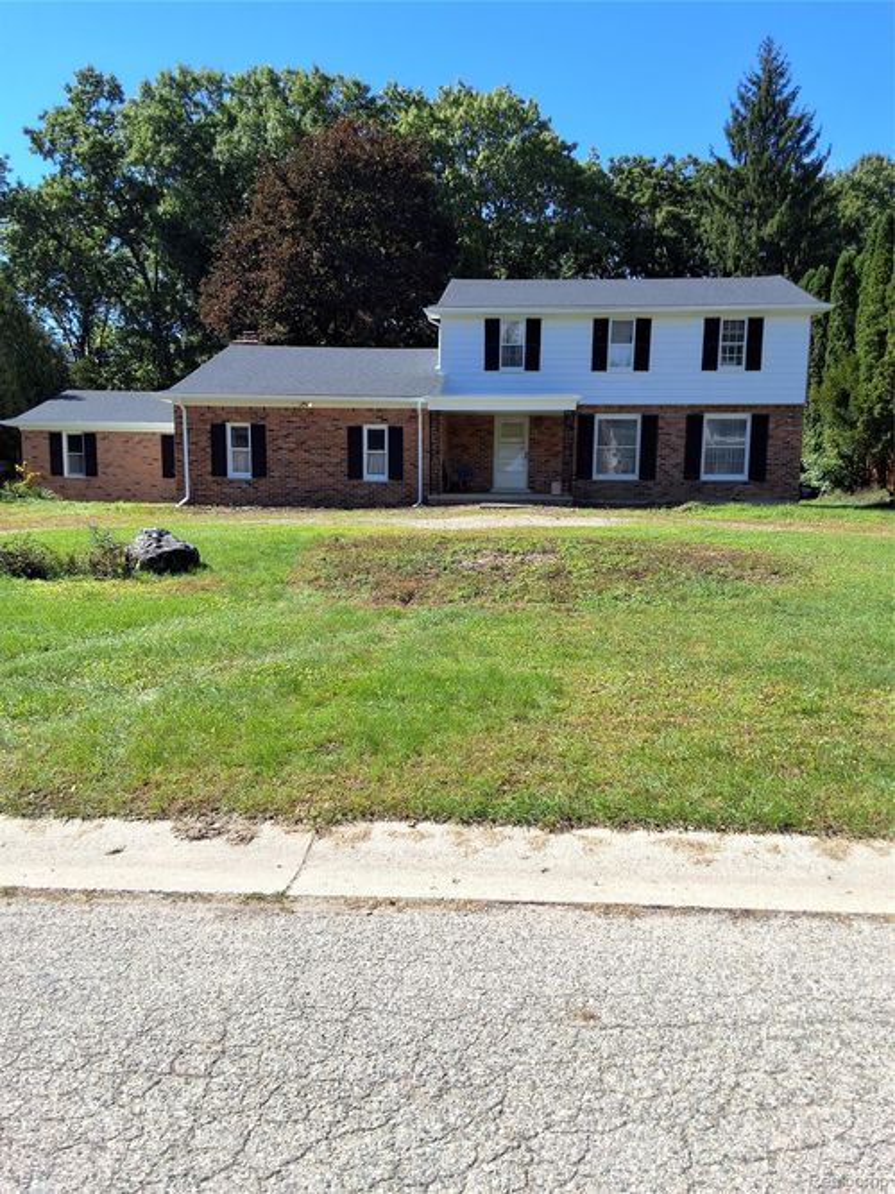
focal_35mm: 28
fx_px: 966
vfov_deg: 63.5
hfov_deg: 49.7
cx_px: 448
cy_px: 597
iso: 32
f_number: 1.9
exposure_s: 1/839
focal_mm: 2.91
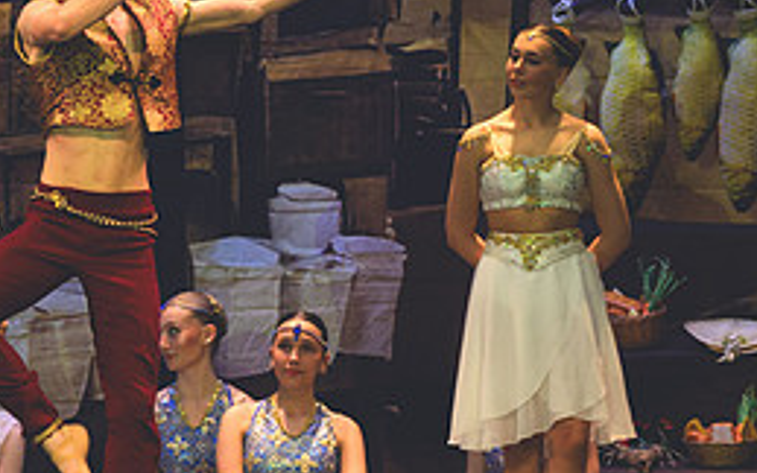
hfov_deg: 3.7
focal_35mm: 563
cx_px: 164
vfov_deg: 2.3
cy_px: 158
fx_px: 11618
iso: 1250
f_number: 2.8
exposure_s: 1/500
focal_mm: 165
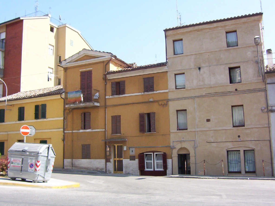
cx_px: 138
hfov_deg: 51.4
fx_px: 286
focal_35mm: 36
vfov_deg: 39.7
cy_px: 103
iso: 100
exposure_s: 1/369
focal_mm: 5.54
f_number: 5.24
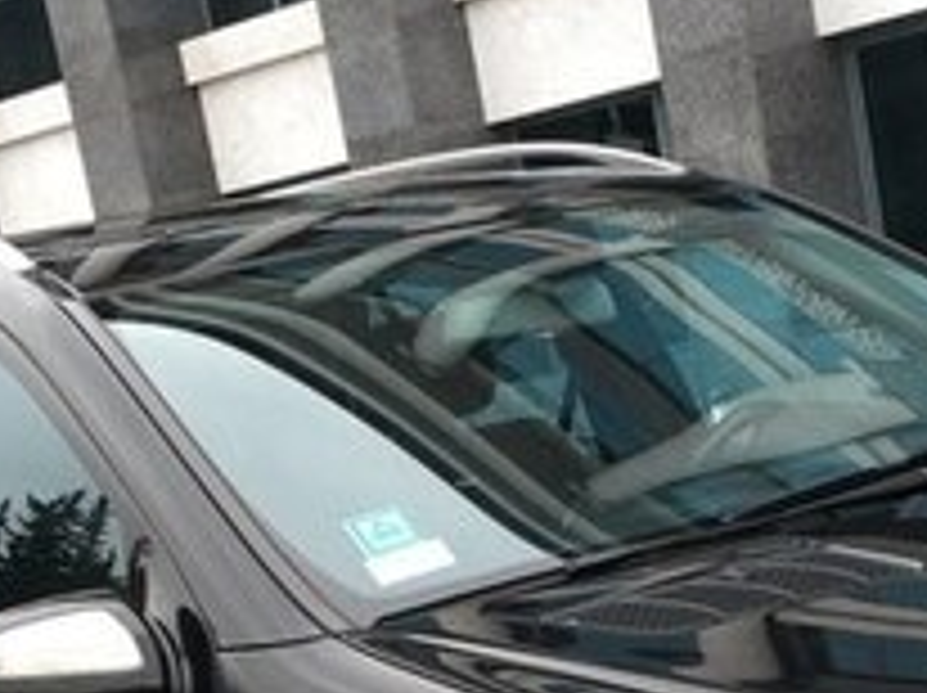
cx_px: 644
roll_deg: +10.2
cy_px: 853
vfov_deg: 15.2
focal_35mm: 93
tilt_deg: -13.4
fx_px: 2488
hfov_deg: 21.0
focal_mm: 4.15
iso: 25
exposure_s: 1/100
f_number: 2.2
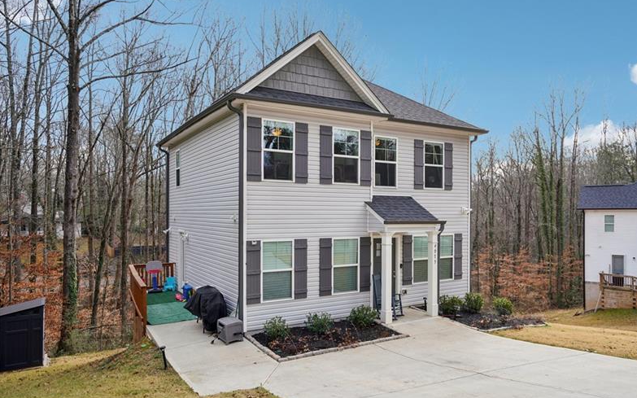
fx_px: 434
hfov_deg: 72.6
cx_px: 324
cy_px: 206
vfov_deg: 49.2
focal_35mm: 25
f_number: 8
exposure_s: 1/50
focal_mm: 24
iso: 100
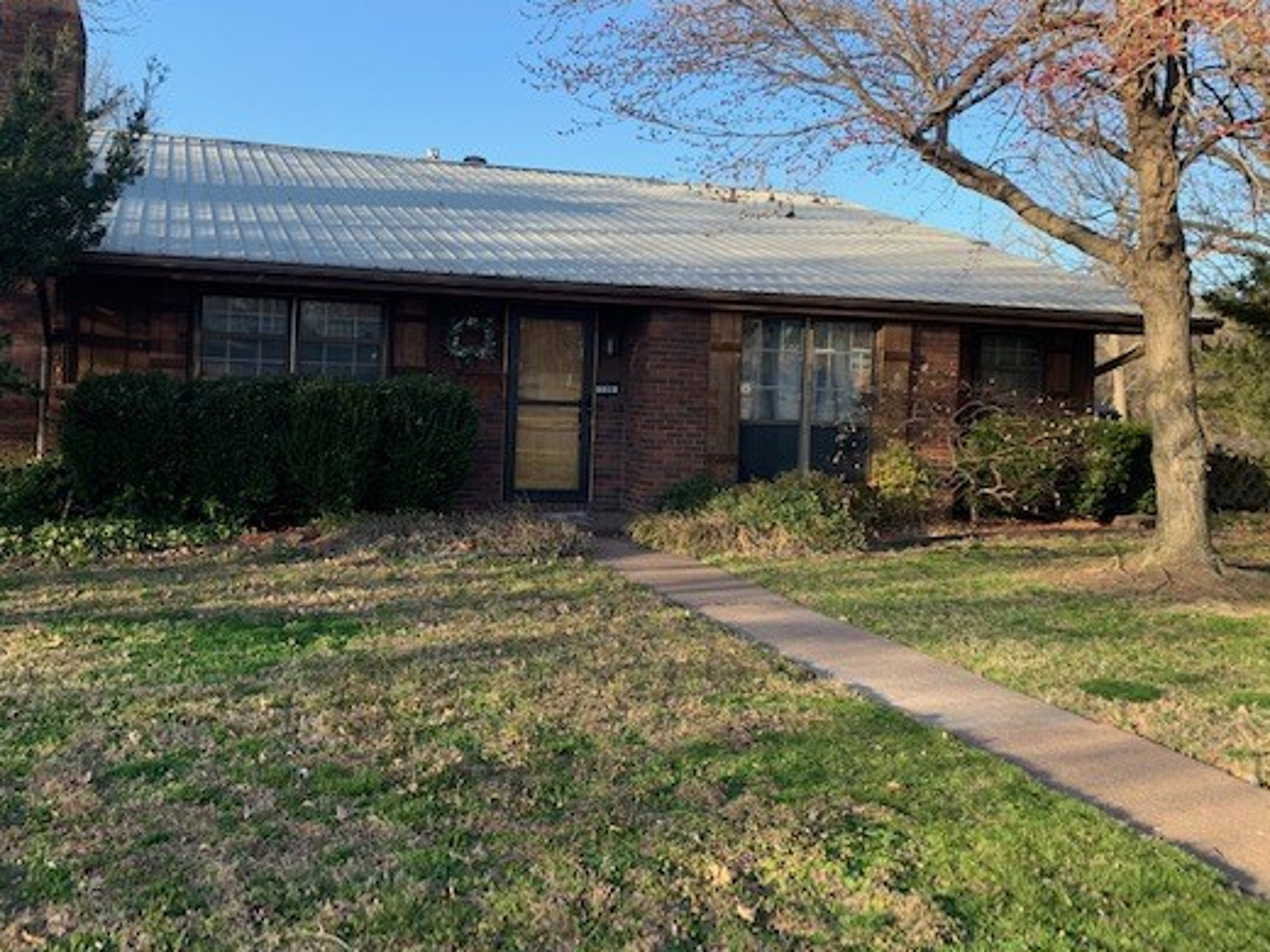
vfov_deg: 43.9
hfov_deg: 56.5
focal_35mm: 32
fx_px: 1174
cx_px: 525
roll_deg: -1.2
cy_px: 378
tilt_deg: -1.6
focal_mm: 4.25
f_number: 1.8
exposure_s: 1/555
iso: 25
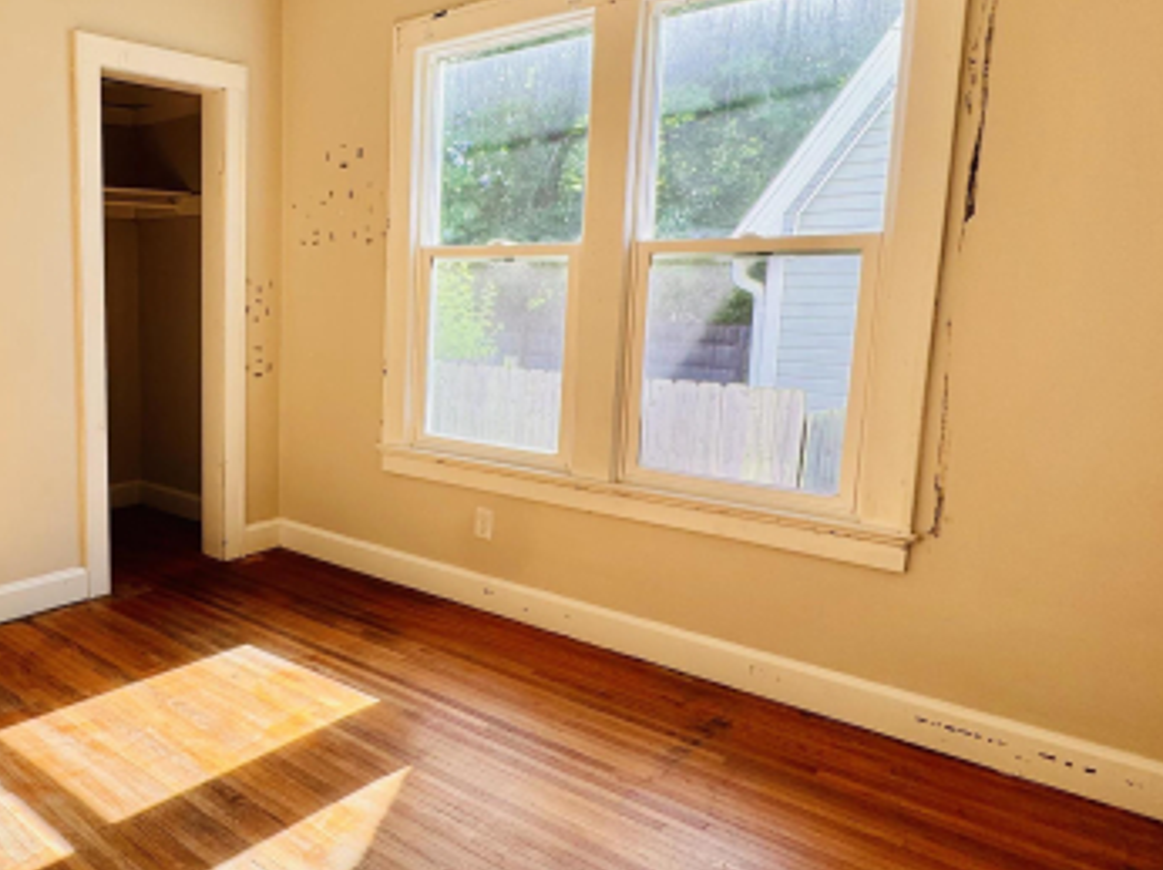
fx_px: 906
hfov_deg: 60.1
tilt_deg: -8.4
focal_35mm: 27
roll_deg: -0.6
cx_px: 230
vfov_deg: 51.3
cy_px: 406
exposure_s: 1/99
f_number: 2.2
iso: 40
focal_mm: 2.22
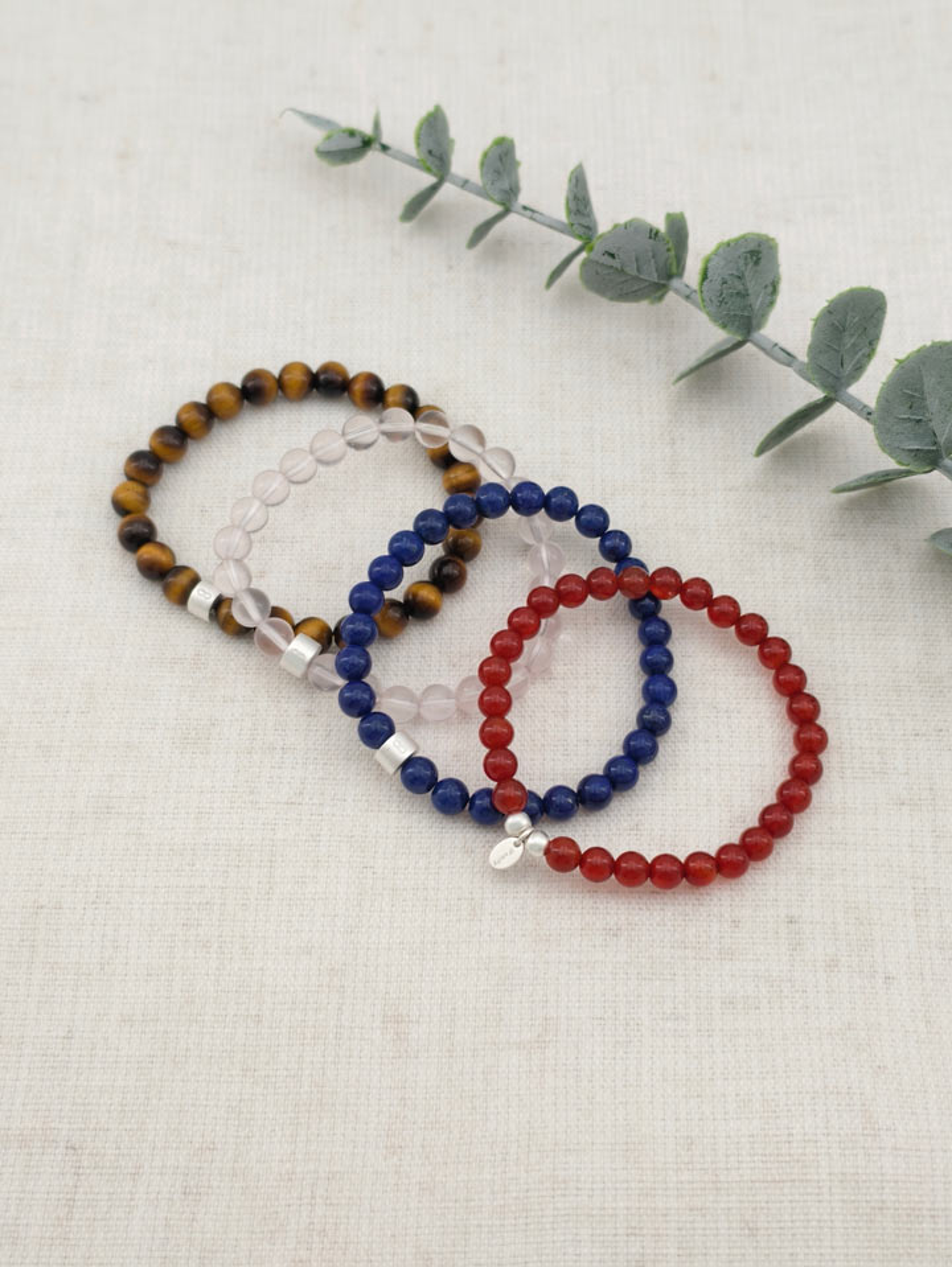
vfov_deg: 38.2
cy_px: 634
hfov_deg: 29.1
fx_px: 1832
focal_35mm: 50
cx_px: 476
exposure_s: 1/1429
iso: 72
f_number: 16
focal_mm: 6.54
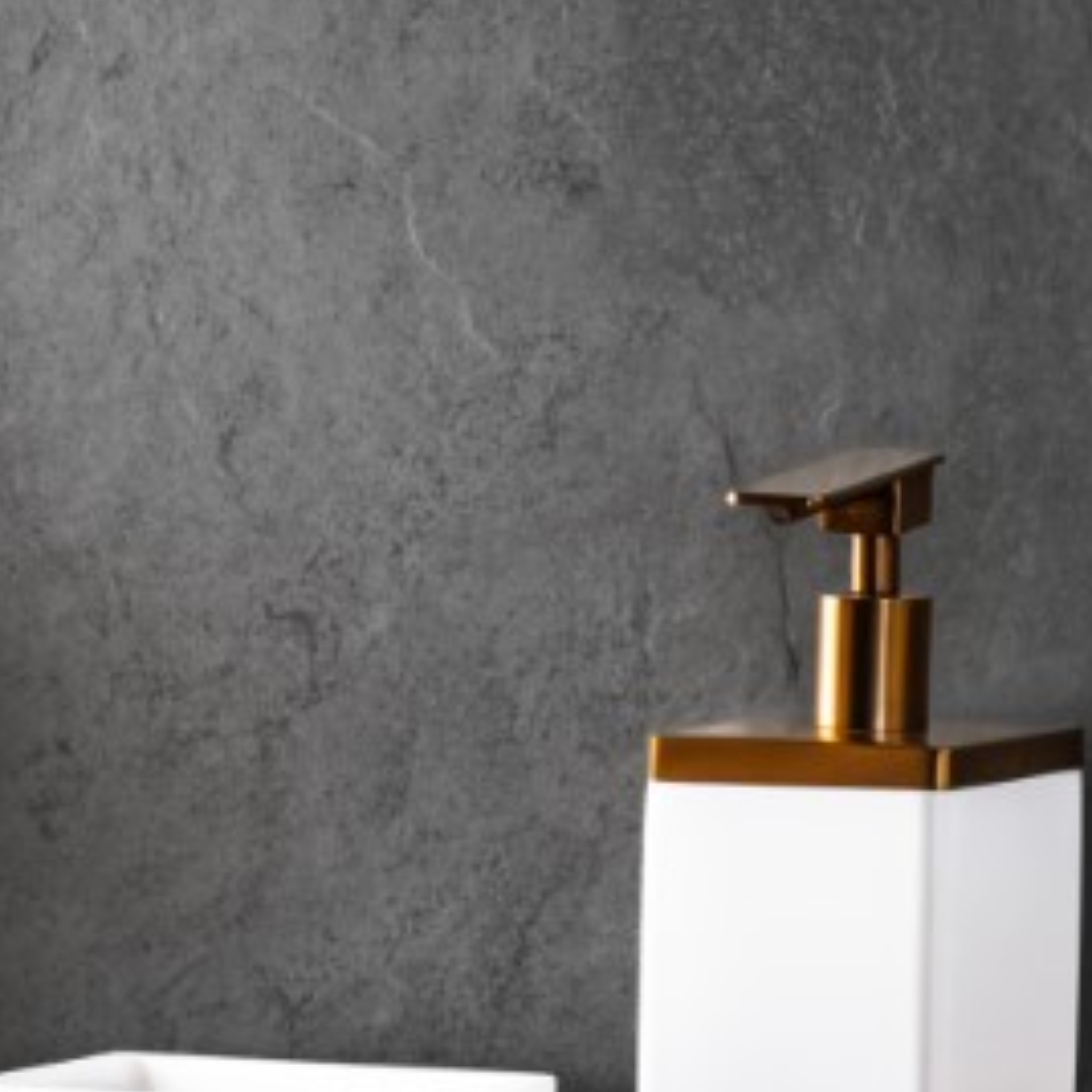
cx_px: 1997
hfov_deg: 7.6
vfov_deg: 7.8
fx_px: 7923
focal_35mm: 222
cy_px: 1118
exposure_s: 1/4
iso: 640
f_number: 16
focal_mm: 70
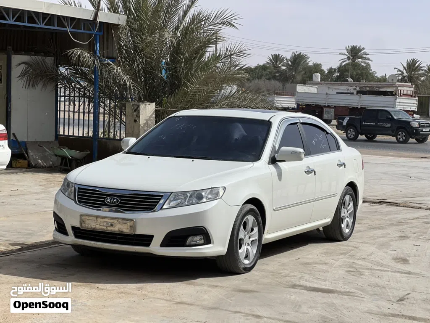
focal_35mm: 77
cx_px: 215
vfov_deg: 19.1
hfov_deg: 25.3
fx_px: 956
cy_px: 162
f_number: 2.8
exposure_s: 1/1064
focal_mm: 9
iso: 32
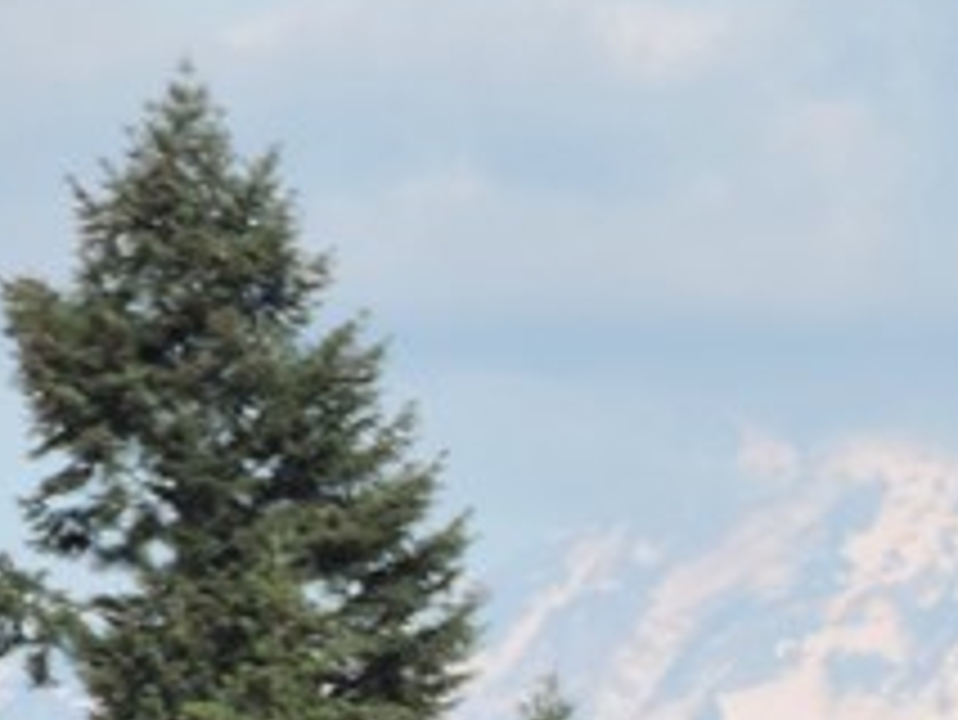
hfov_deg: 1.0
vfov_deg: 0.8
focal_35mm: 1923
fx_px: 53249
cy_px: 441
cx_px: 2177
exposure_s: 1/400
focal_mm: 71.3
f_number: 4.8
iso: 80
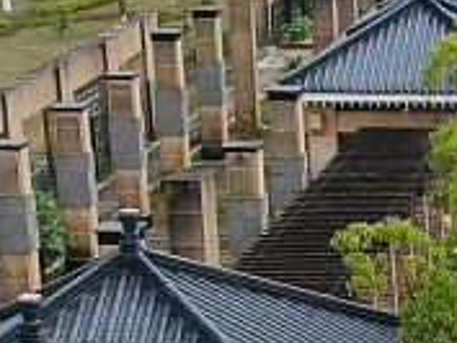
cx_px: 676
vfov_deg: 8.9
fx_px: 2153
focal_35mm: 163
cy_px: 529
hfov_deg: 11.6
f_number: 2.8
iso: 100
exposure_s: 1/640
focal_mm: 4.39
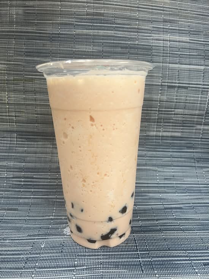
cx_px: 104
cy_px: 140
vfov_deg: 67.3
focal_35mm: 26
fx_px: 209
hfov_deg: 53.1
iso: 100
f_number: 1.5
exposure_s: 1/60
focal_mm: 5.7
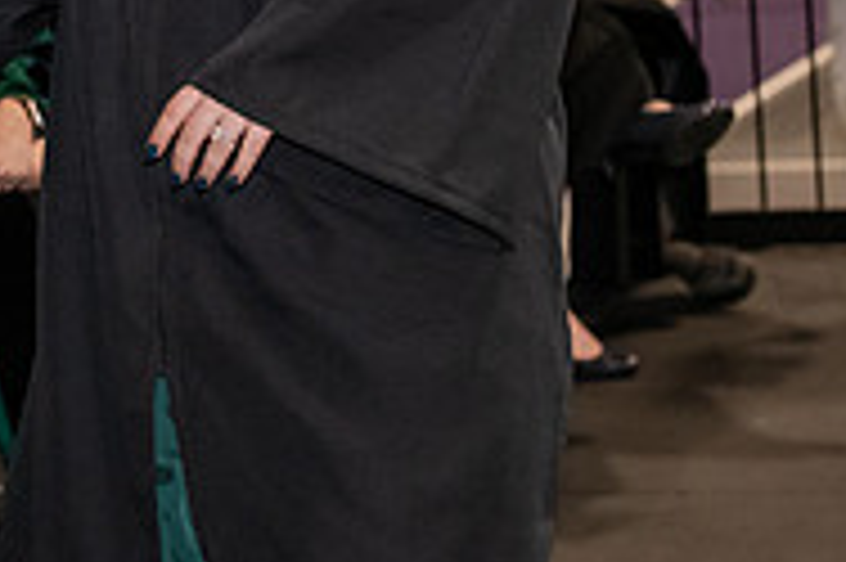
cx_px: -216
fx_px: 5071
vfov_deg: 6.3
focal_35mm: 216
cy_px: -294
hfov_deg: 9.4
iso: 2500
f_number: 5
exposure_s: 1/200
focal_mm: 70
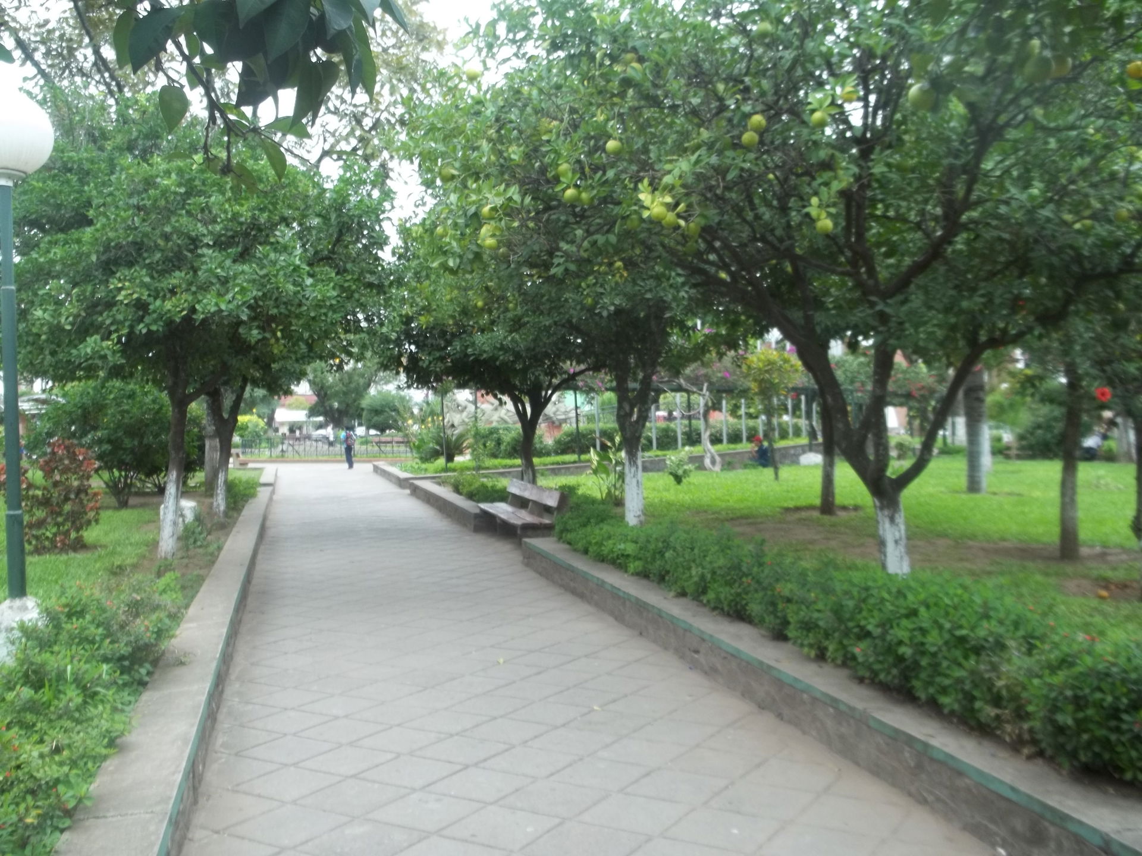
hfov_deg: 55.4
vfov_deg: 42.9
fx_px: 1089
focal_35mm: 33
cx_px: 571
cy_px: 428
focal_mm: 5.9
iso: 64
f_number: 3.3
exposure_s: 1/125
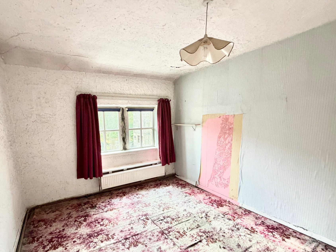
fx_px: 165
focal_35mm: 17
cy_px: 149
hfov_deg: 90.2
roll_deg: -0.3
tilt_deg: -5.3
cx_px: 140
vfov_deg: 74.0
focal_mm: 2.22
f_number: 2.2
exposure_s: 1/113
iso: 320
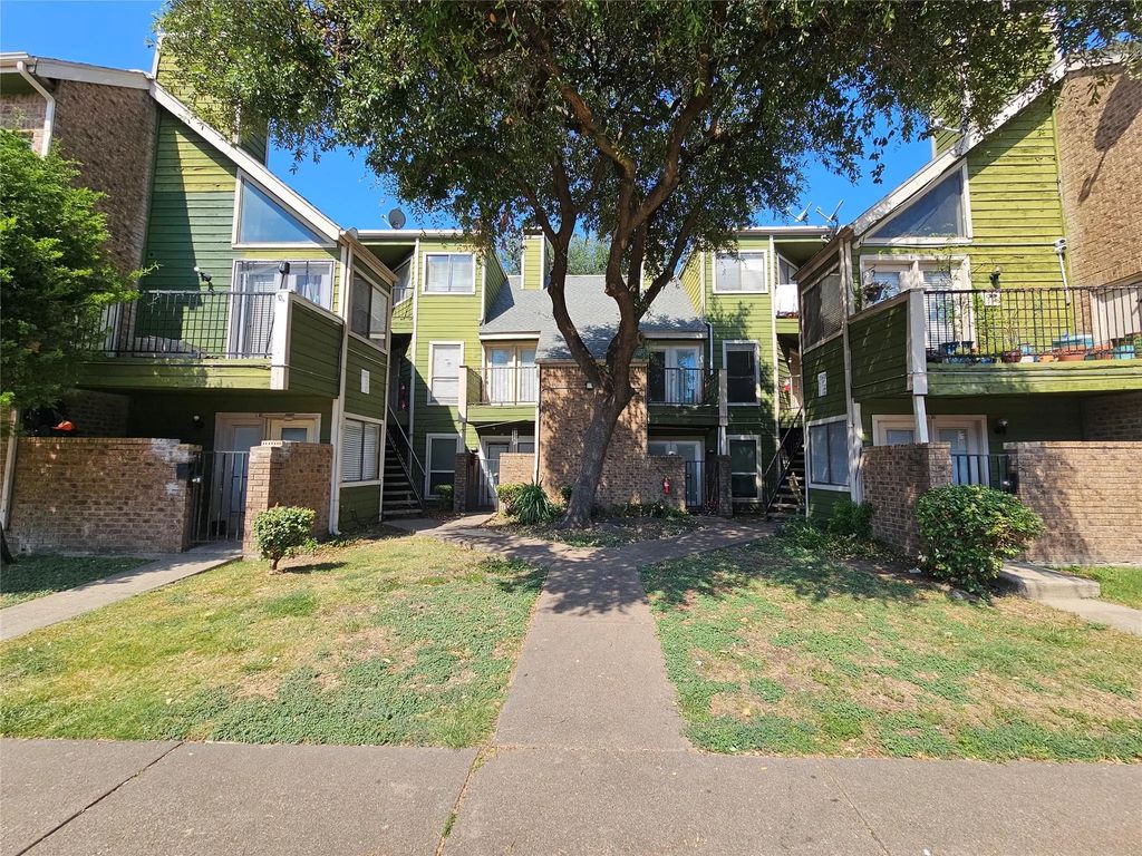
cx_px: 571
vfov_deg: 89.9
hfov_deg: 106.2
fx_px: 429
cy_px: 428
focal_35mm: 13
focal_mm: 2.2
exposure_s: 1/1093
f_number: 2.2
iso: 50
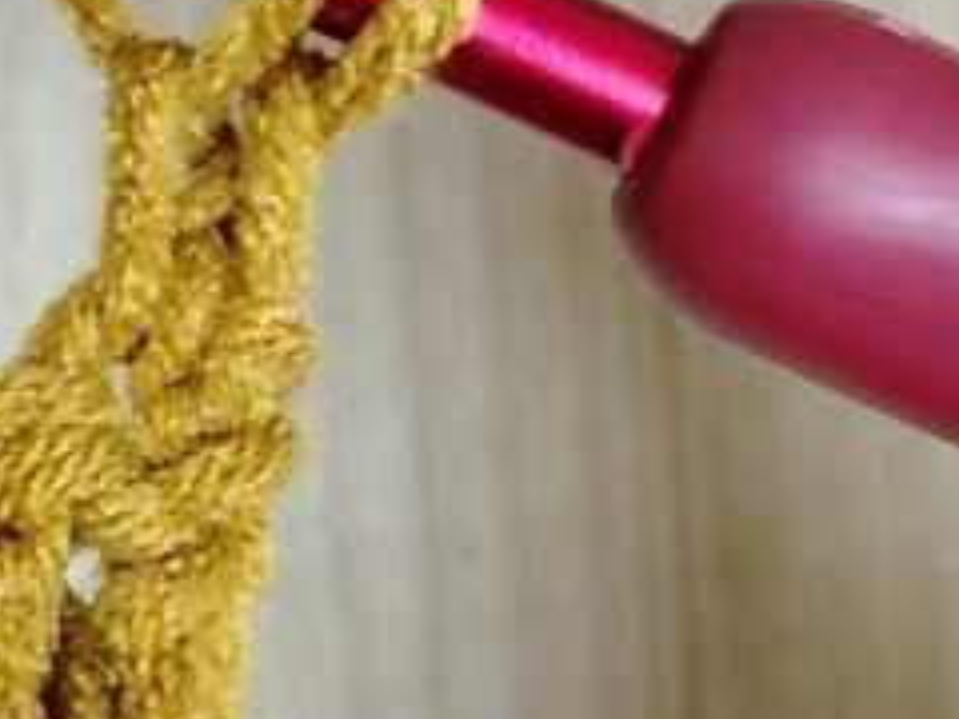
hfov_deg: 6.3
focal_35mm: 307
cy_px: 581
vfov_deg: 4.8
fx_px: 8505
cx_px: -795
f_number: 1.75
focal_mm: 5.25
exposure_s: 1/33.3
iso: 800
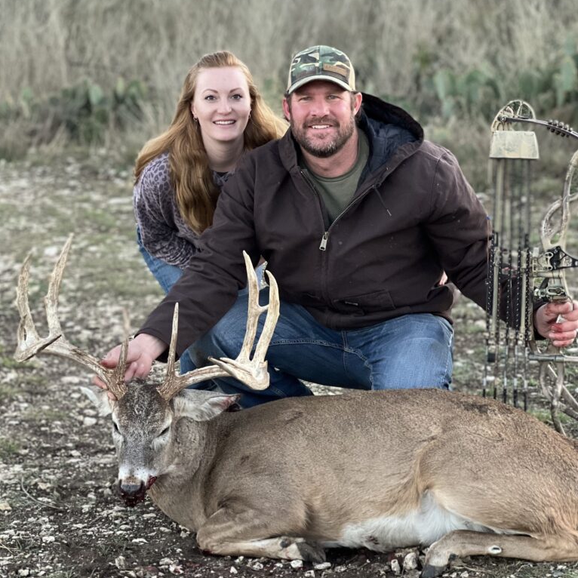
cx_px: 289
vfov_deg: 19.1
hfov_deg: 19.1
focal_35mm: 91
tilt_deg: -9.4
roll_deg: +0.5
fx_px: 1719
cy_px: 268
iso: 250
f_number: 2.8
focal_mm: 9
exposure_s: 1/113
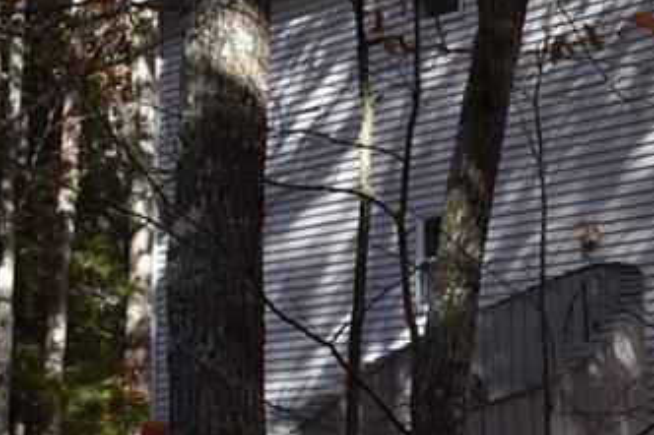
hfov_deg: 16.7
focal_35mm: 116
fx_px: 2098
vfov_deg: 11.8
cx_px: 857
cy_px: 84
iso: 320
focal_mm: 25
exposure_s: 1/250
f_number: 8
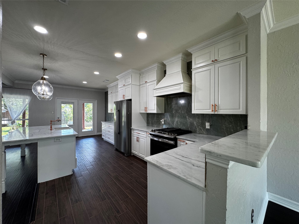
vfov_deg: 85.7
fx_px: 121
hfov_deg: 102.1
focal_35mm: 14
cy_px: 112
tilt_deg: -1.1
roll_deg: -0.5
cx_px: 150
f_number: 2.2
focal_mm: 2.22
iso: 160
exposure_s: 1/120
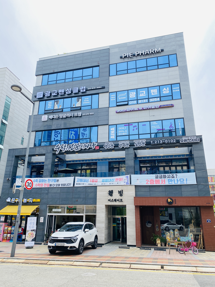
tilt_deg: +20.3
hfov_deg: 53.1
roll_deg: -1.0
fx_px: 215
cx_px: 108
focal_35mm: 26
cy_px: 144
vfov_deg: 67.3
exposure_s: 1/949
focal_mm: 4.25
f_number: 1.8
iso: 32
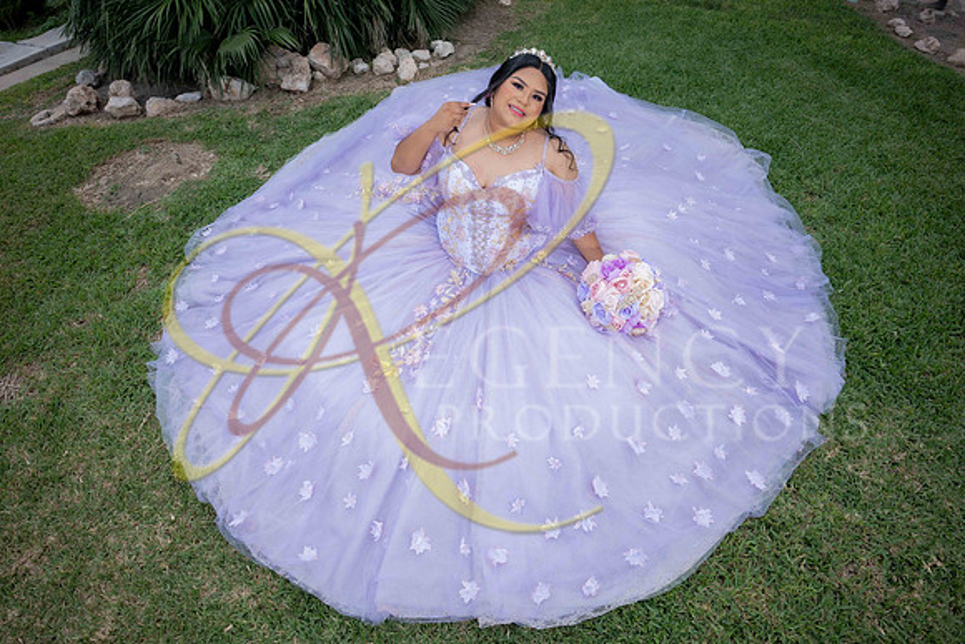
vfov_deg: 62.0
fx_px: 536
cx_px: 482
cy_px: 322
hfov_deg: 84.0
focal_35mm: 20
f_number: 2.8
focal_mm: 20
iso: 125
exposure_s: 1/640
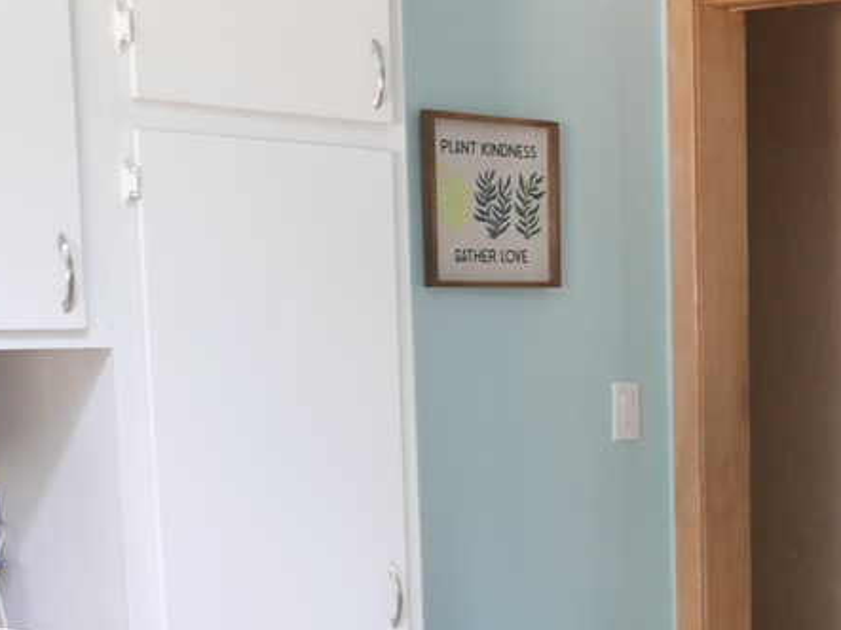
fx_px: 1895
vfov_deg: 18.5
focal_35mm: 78
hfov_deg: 22.8
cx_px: 1040
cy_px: 611
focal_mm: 10.9
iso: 200
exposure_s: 1/25
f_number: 1.7
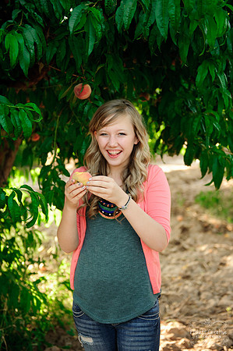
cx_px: 116
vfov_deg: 39.6
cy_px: 176
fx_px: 487
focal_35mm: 50
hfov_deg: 26.9
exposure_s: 1/250
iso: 200
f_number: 3.2
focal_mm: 50
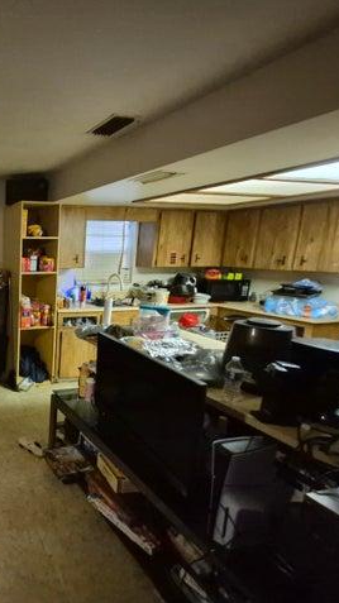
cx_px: -18
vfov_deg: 89.6
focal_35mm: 19
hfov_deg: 46.2
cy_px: 301
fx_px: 304
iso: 2000
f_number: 2.2
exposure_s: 1/24
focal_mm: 1.74
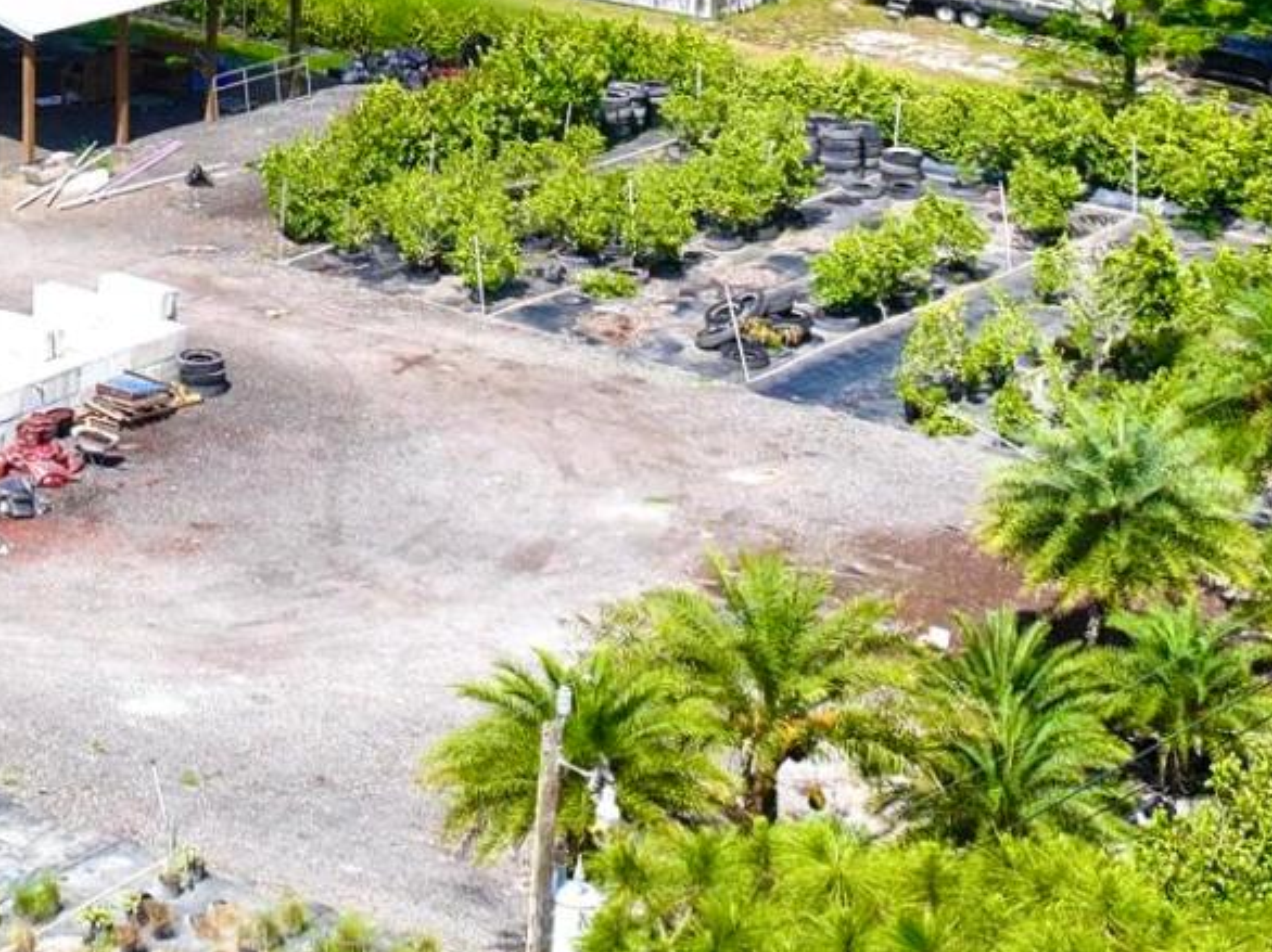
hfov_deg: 16.2
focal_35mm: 118
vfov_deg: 12.1
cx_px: -144
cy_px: -364
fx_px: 4334
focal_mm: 12.29
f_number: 2.8
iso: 100
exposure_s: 1/2000
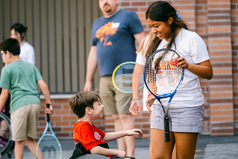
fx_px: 1389
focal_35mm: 210
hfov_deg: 9.8
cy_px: 80
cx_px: 119
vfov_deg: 6.5
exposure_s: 1/170
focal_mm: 140
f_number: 2.8
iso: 160
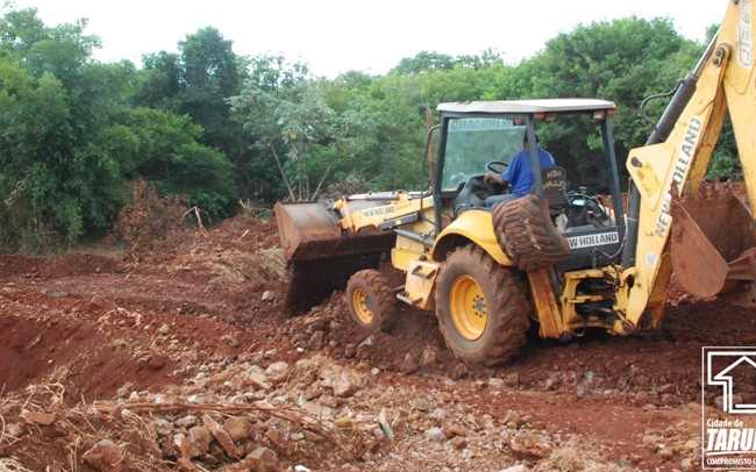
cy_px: 195
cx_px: 372
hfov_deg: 41.1
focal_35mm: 49
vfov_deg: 26.3
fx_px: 1009
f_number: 9
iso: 1250
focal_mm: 26
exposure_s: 1/200
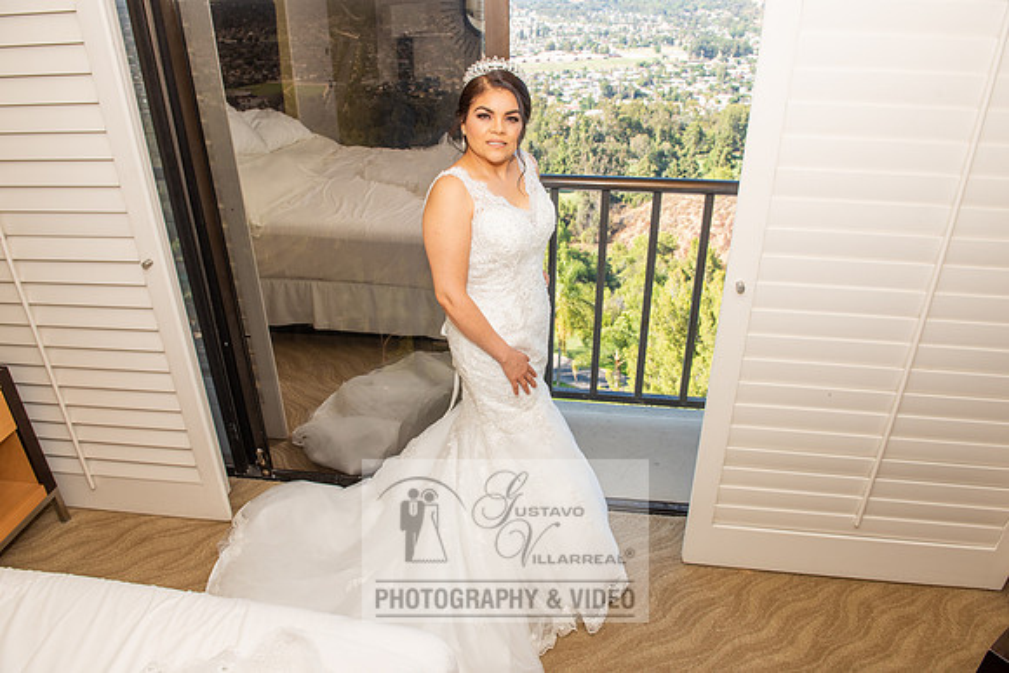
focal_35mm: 24
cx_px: 504
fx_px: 673
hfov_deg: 73.7
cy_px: 336
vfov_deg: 53.2
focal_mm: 24
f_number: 8
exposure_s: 1/160
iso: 320
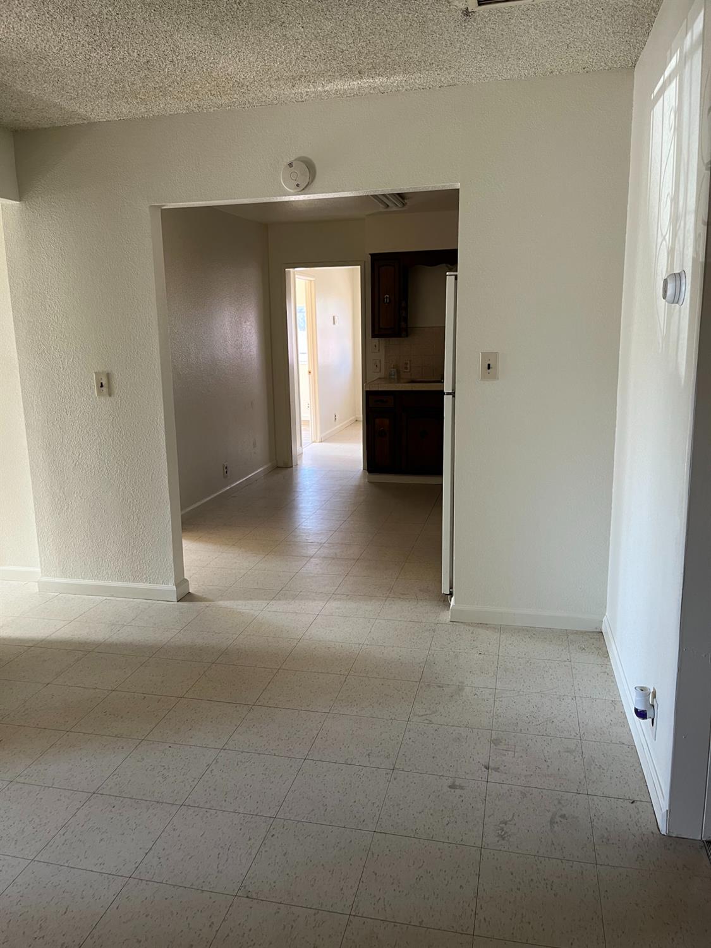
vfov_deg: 67.3
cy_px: 474
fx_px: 712
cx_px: 356
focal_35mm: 26
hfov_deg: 53.1
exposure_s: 1/60
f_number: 1.6
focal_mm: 5.1
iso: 125
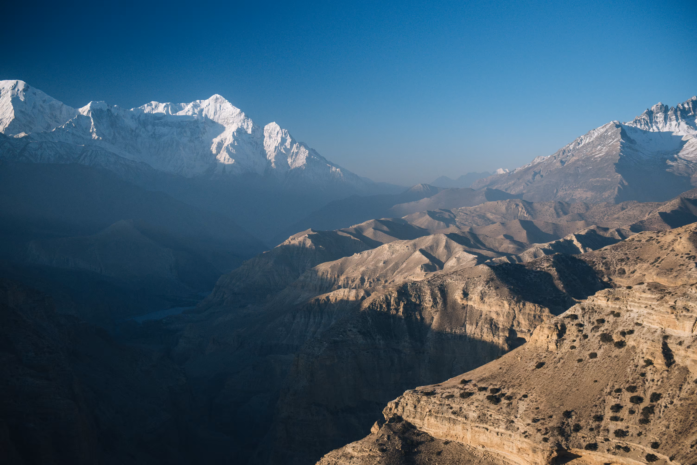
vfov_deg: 28.1
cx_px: 348
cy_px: 232
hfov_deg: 41.1
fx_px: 930
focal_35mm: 48
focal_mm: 48
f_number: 3.2
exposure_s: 1/2000
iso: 800
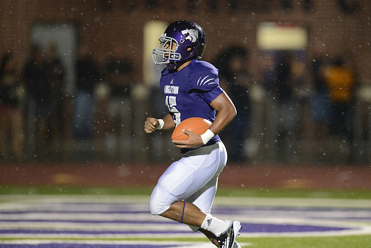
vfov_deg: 3.4
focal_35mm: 400
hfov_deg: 5.2
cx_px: 186
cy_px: 124
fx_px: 4123
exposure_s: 1/1000
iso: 5000
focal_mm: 400
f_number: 2.8
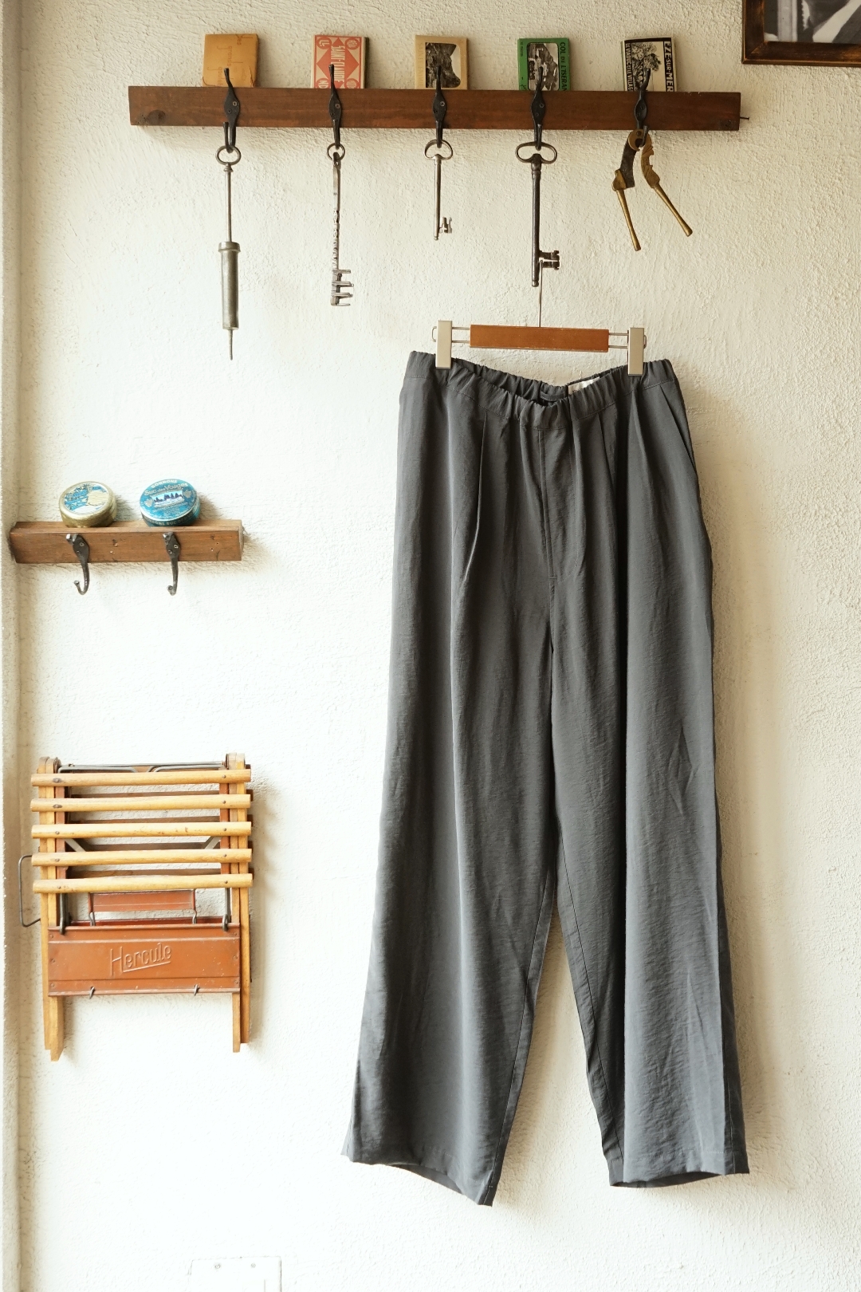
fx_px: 1004
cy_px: 646
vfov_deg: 65.5
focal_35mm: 28
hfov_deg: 46.4
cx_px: 430
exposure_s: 1/20
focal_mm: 28
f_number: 10
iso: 800
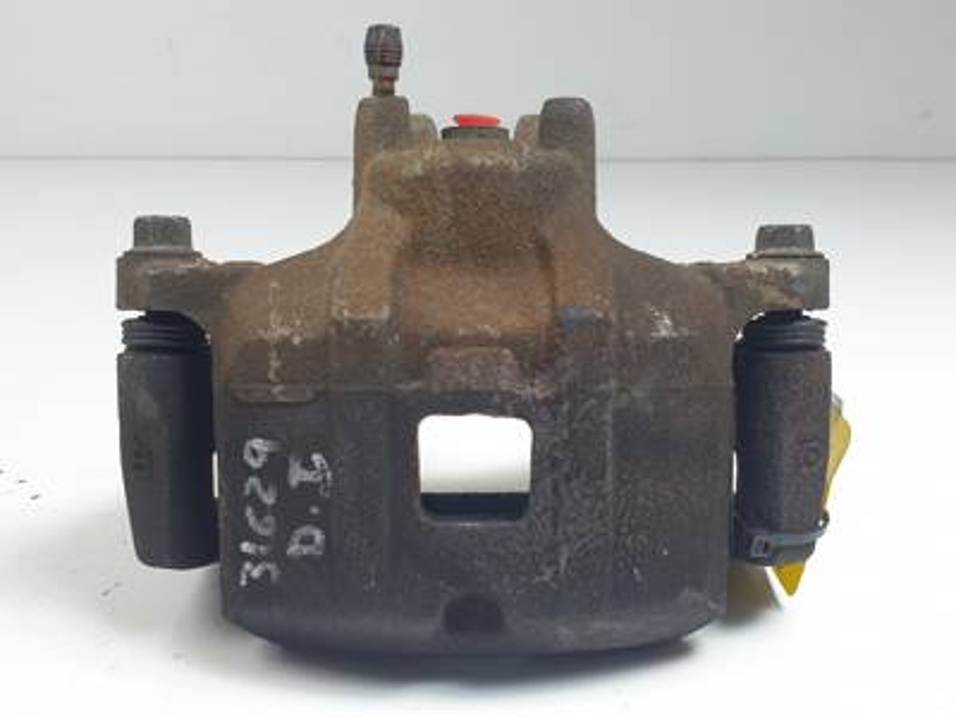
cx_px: 478
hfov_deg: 67.3
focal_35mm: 26
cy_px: 358
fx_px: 718
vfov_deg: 53.1
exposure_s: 1/100
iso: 50
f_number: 2.4
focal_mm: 4.3
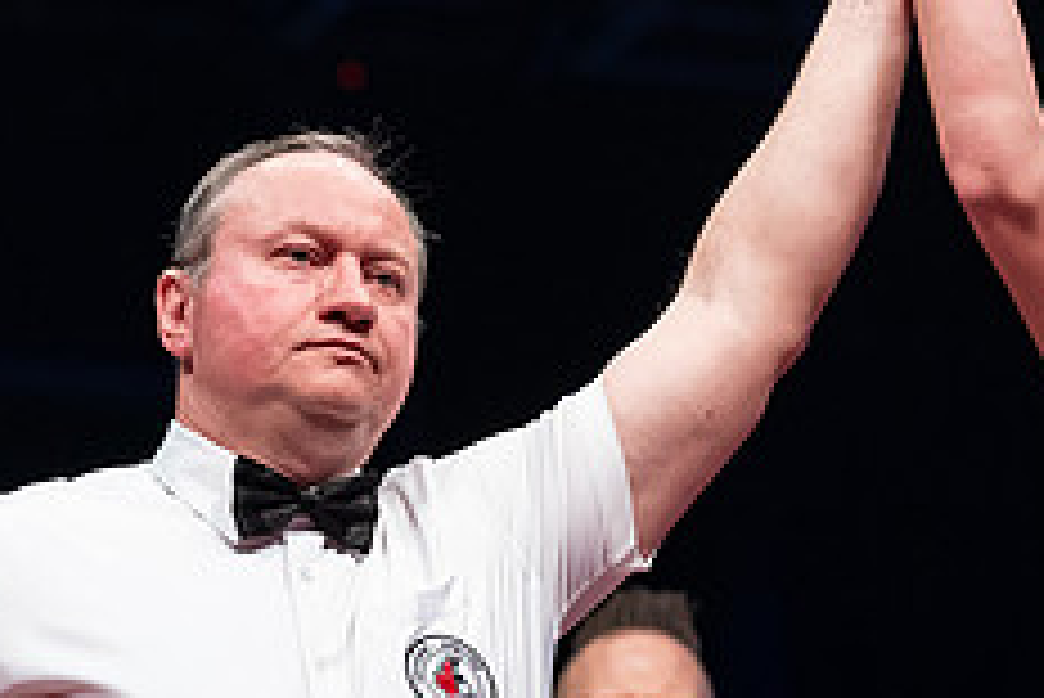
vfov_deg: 6.4
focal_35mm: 215
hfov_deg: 9.5
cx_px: 1210
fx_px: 6239
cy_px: 403
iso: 4000
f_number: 2.8
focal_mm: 86
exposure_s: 1/1000
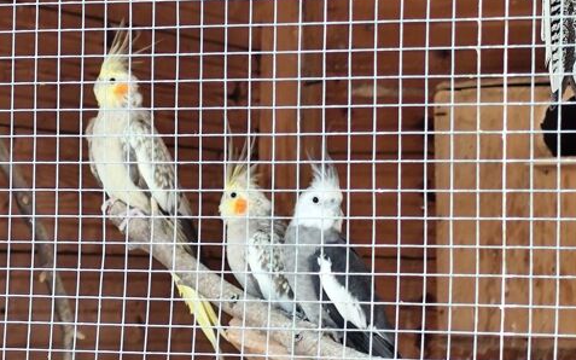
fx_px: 2527
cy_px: 191
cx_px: 287
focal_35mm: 161
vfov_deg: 8.1
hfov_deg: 13.0
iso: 160
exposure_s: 1/100
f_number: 1.65
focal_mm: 6.19
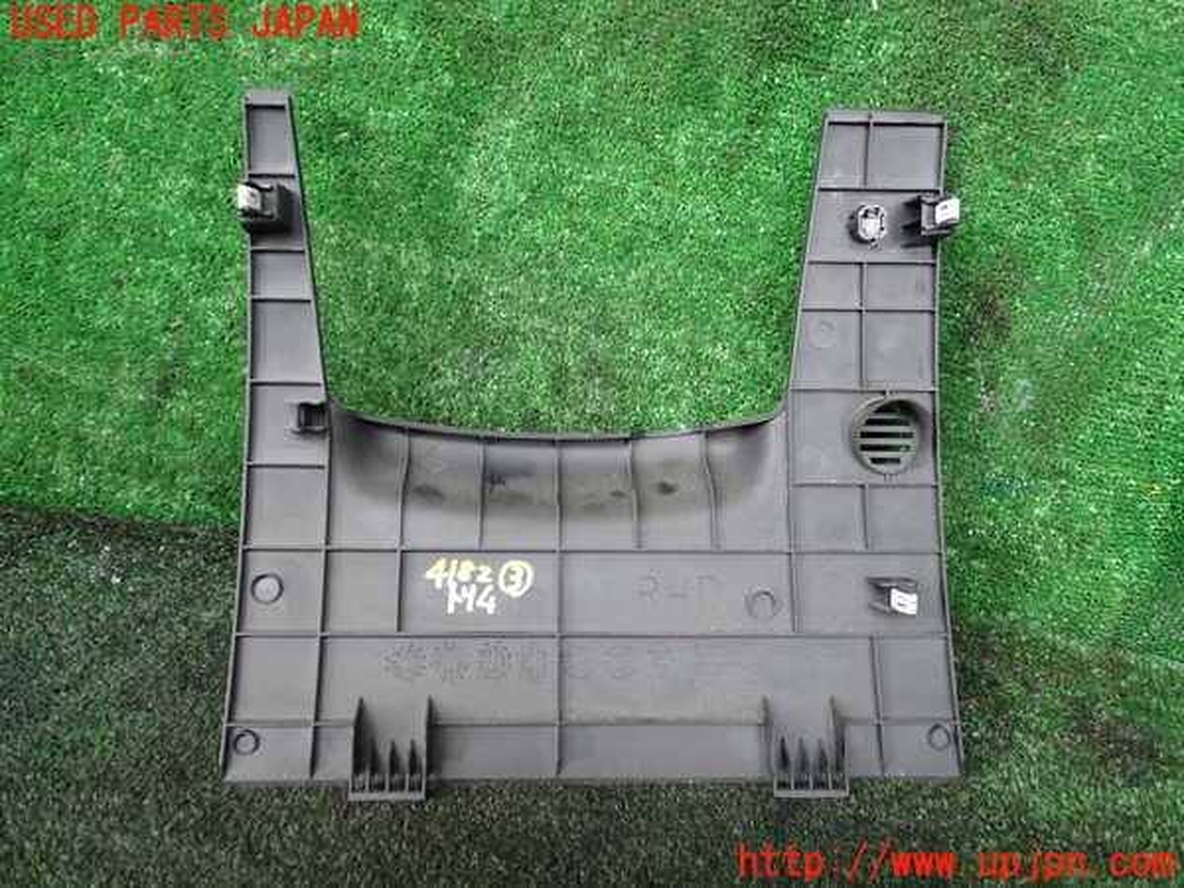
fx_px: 1026
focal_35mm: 30
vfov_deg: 46.8
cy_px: 444
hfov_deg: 60.0
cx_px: 592
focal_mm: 5.4
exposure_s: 1/50
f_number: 2.3
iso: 200
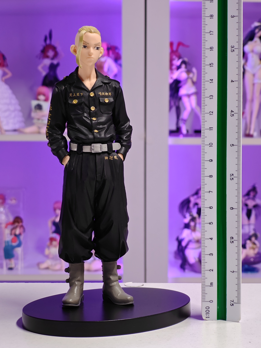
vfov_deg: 24.1
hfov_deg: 18.2
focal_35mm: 81
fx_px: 814
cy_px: 175
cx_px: 129
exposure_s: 1/33.3
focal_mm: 7.48
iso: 800
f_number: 2.4
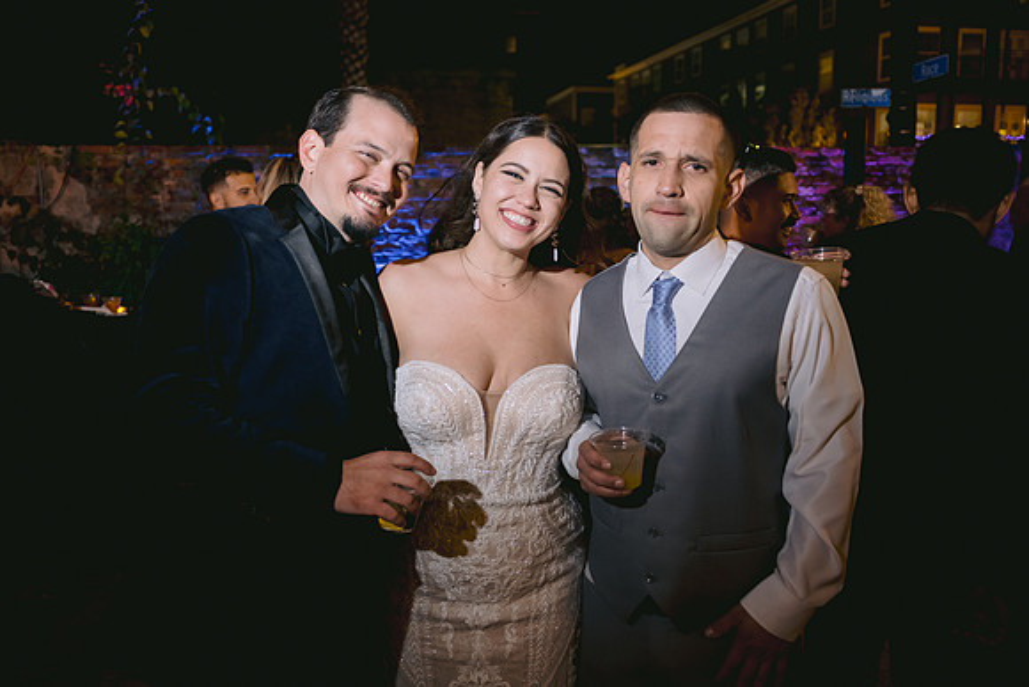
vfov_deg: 43.3
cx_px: 474
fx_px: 864
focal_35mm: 30
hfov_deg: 61.4
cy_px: 321
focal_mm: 28
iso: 1000
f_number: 2.8
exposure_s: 1/60
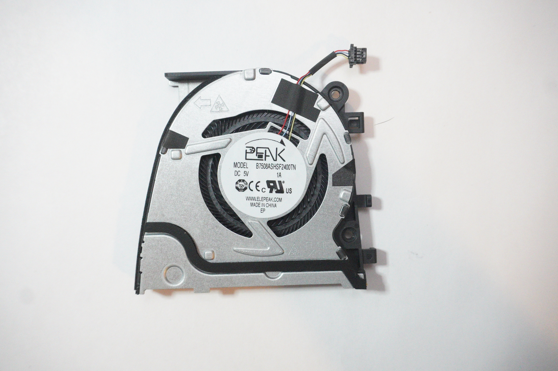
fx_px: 465
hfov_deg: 62.0
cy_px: 186
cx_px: 279
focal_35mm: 30
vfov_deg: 43.5
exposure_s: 1/200
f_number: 5.6
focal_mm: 20
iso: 8000
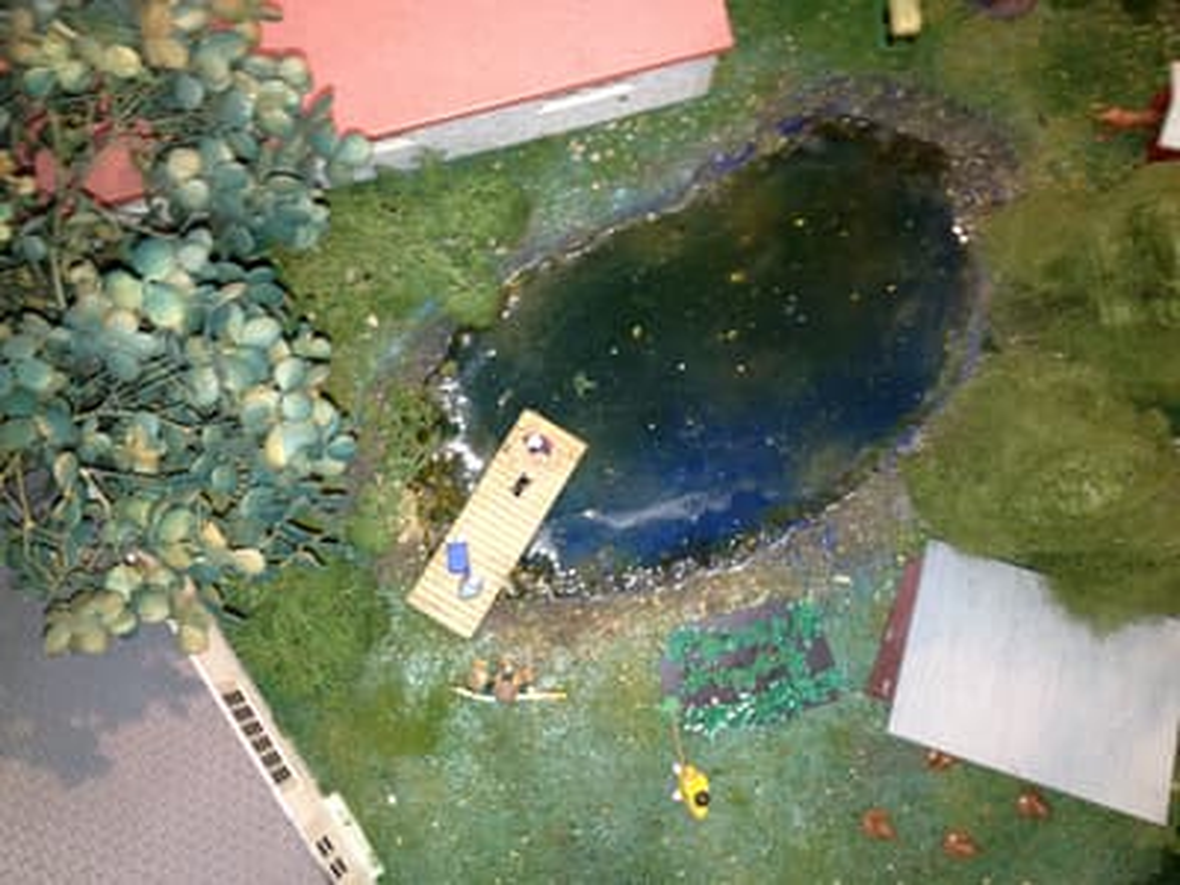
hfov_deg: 52.6
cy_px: 442
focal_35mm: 35
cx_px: 590
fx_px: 1193
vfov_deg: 40.7
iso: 64
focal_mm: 4.28
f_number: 2.4
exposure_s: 1/20
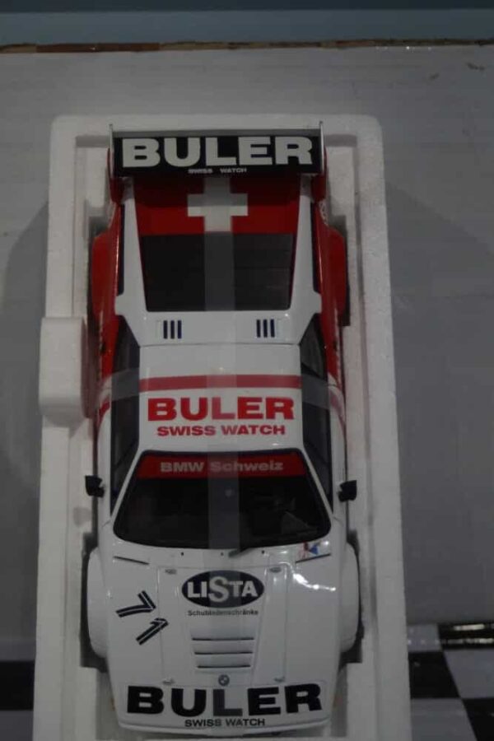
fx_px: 1389
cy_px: 370
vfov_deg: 29.9
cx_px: 247
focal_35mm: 68
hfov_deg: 20.2
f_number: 4.5
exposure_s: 1/160
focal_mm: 45
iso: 1600
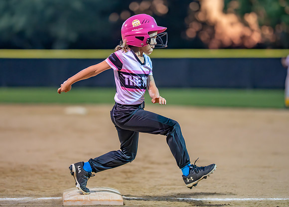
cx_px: 143
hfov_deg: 11.6
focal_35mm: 173
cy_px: 91
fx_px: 1419
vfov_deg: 8.3
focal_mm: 135
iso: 6400
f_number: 1.8
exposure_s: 1/1600
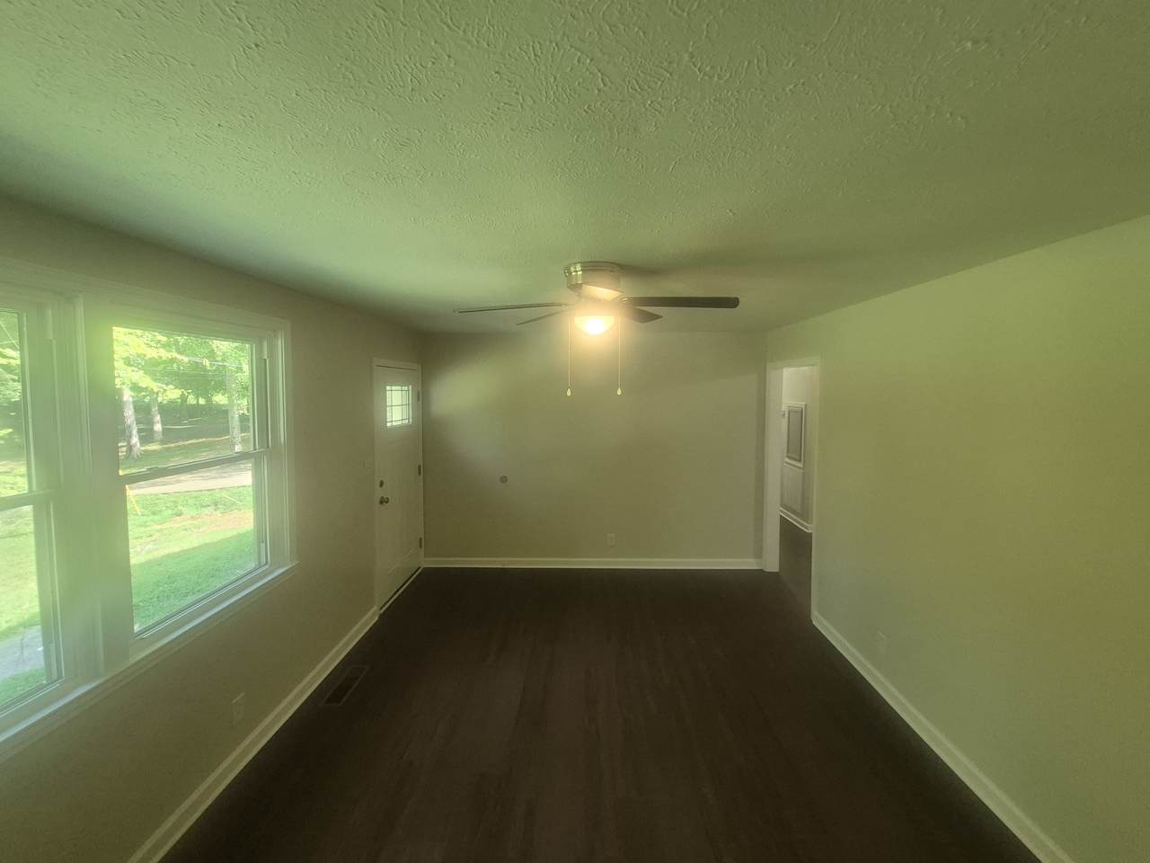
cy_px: 432
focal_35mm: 13
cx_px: 575
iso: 200
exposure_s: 1/60
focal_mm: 1.74
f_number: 2.2
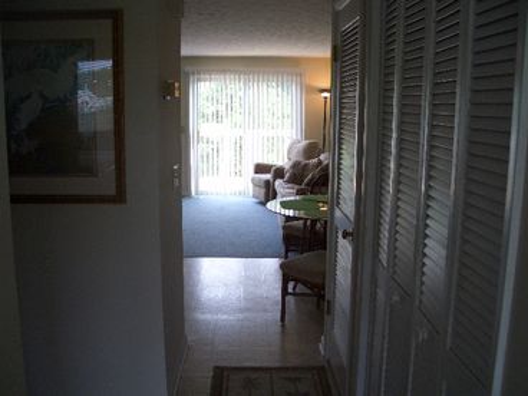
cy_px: 198
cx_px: 264
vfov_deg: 40.7
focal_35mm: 35
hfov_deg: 52.6
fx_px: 534
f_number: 2.6
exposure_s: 1/80
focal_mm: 5.8
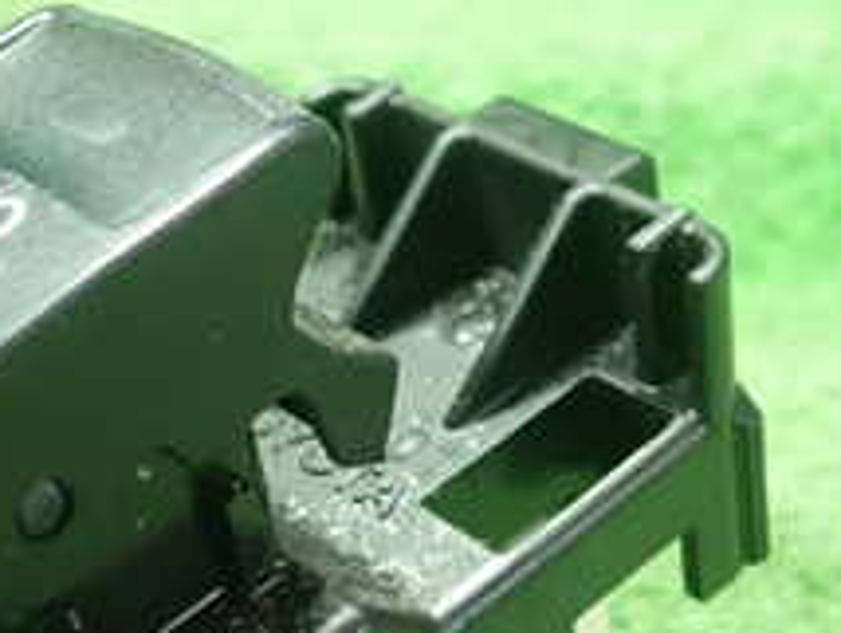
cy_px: 602
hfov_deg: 22.8
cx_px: 122
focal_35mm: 84
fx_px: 2043
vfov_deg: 17.3
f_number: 2.3
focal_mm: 5.5
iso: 800
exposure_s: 1/60
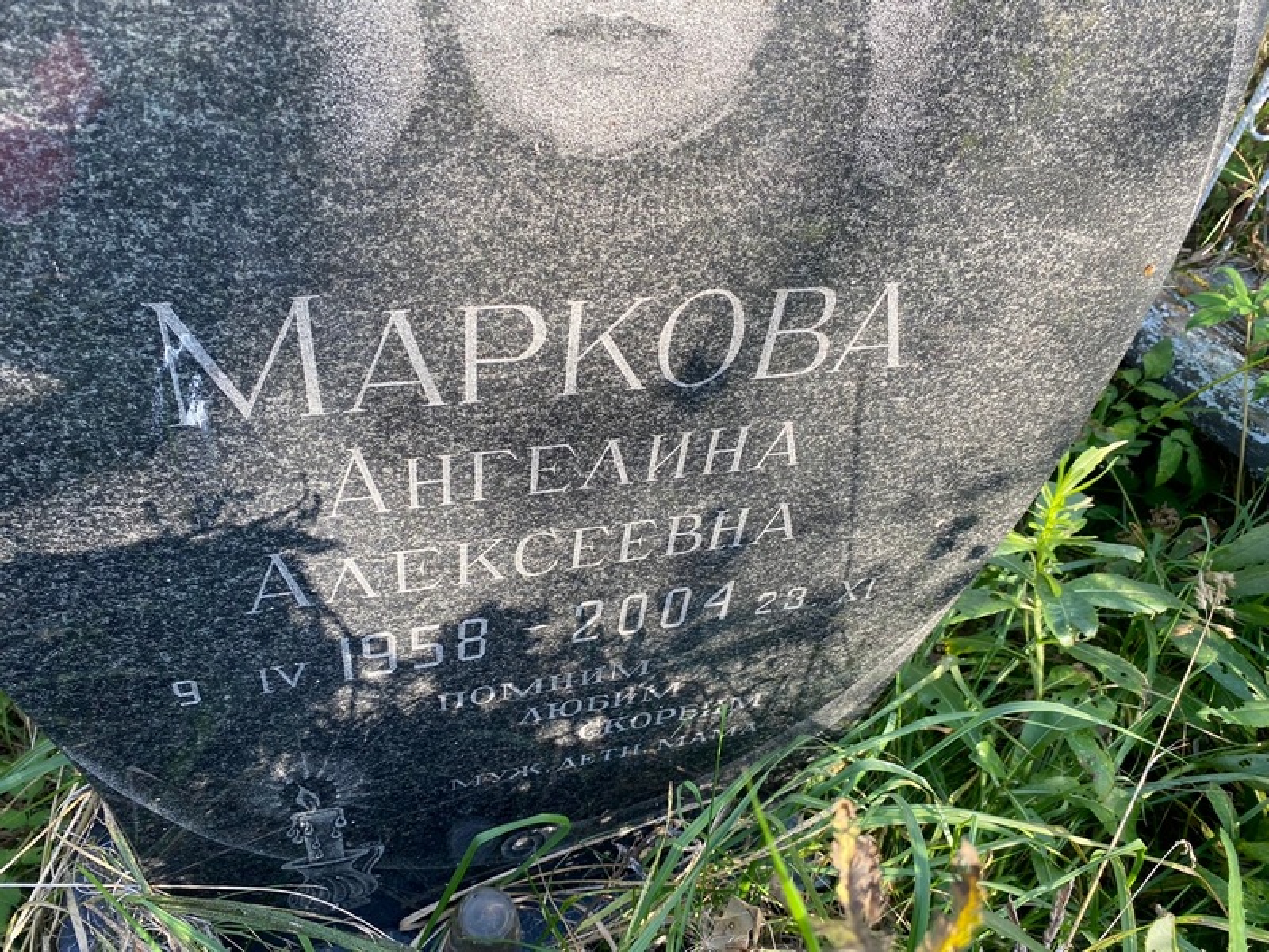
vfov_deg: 53.1
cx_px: 634
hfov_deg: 67.3
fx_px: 953
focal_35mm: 26
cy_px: 476
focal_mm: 4.25
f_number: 1.8
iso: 32
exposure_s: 1/238
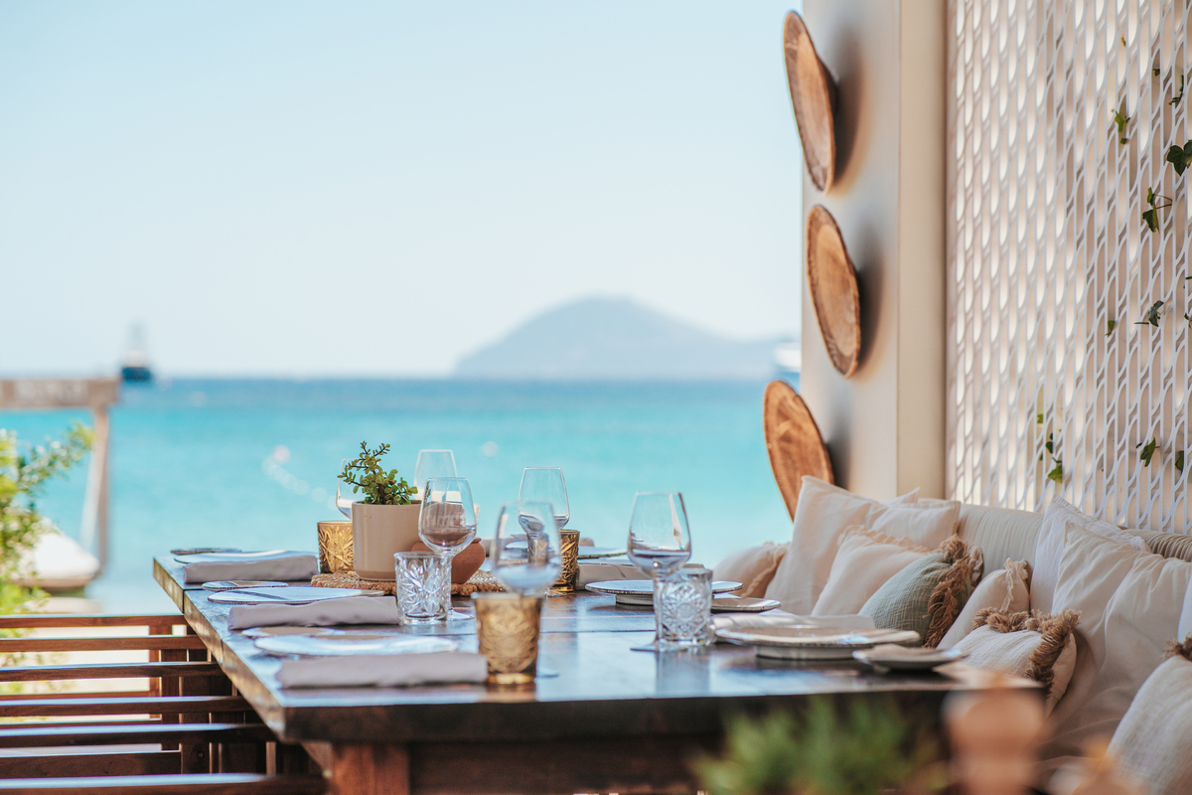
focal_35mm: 85
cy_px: 398
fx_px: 2814
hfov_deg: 23.9
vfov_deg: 16.1
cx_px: 596
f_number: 2.8
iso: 100
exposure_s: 1/1000
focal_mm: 85
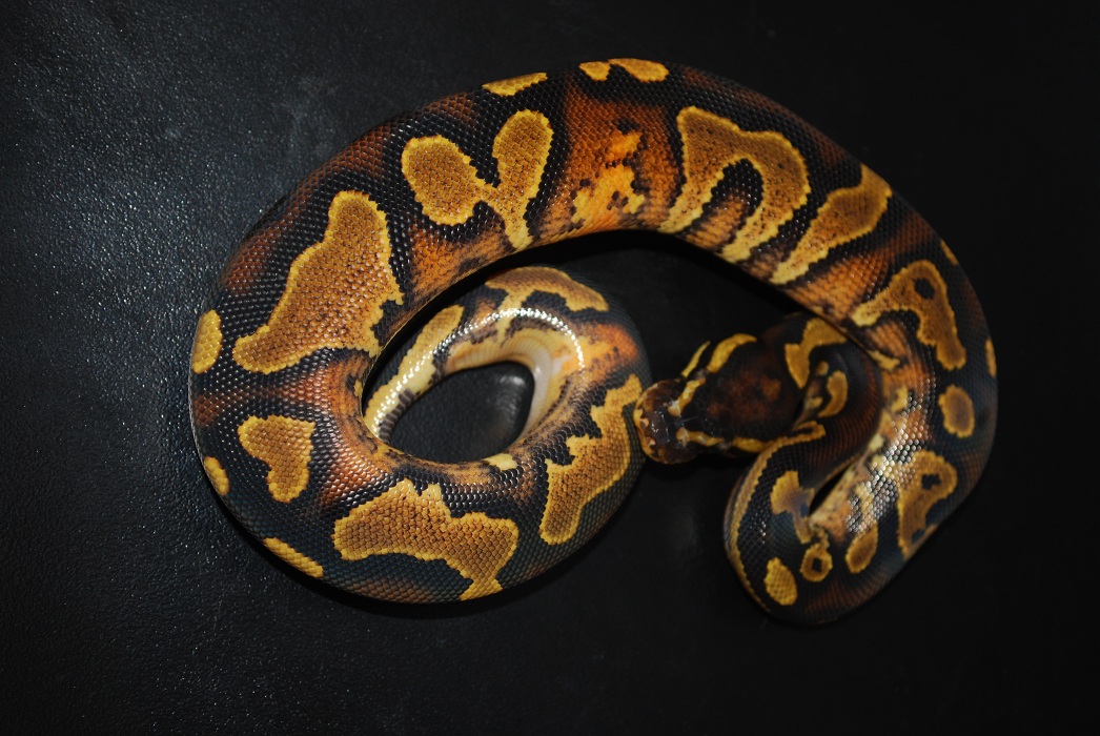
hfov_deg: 24.6
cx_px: 550
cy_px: 368
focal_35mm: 82
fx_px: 2524
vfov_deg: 16.6
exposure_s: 1/60
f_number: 5.6
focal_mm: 55
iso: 200
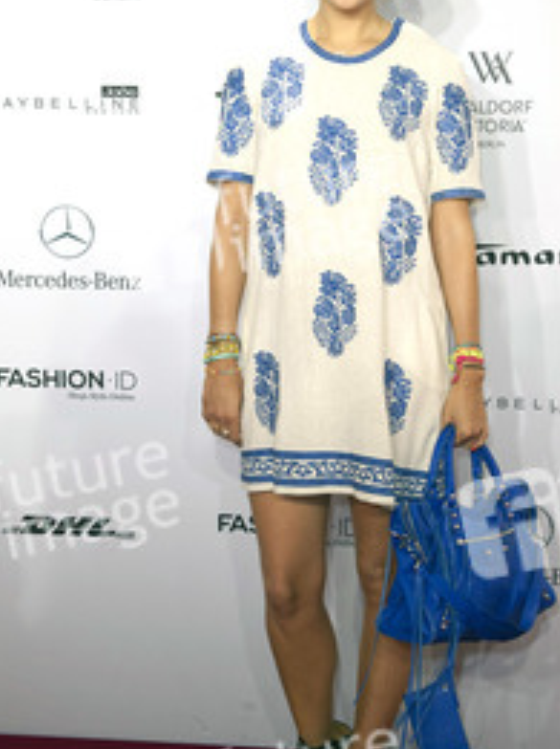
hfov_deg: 23.5
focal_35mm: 62
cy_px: 367
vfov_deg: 31.2
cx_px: 346
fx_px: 1341
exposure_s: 1/250
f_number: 5.6
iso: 1600
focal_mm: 42
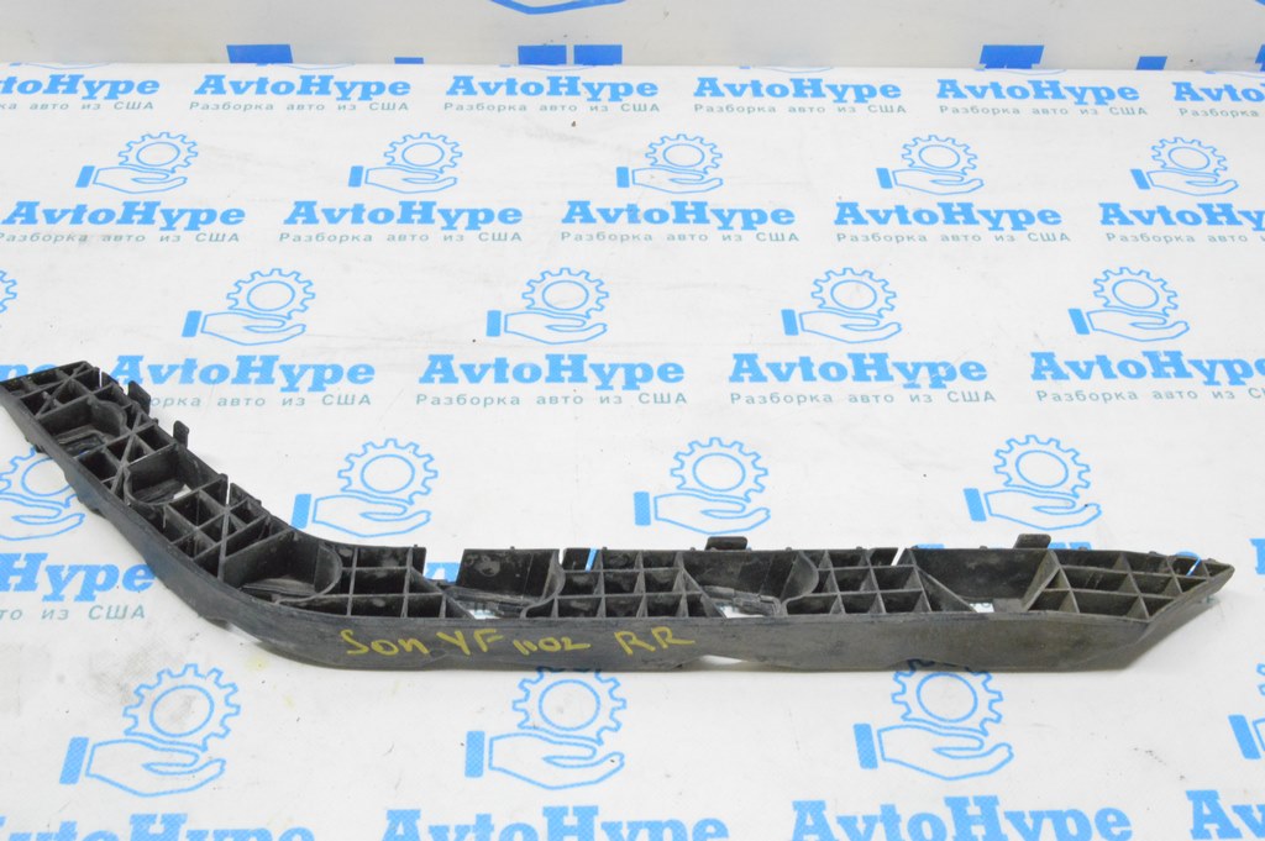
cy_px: 420
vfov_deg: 34.2
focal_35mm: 39
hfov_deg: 49.6
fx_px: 1369
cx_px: 632
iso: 6400
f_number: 20
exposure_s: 1/15
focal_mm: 26
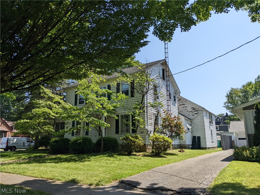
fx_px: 203
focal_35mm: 27
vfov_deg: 51.4
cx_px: 130
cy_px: 98
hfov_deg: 65.3
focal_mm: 4.38
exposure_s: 1/4695
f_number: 1.73
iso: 72
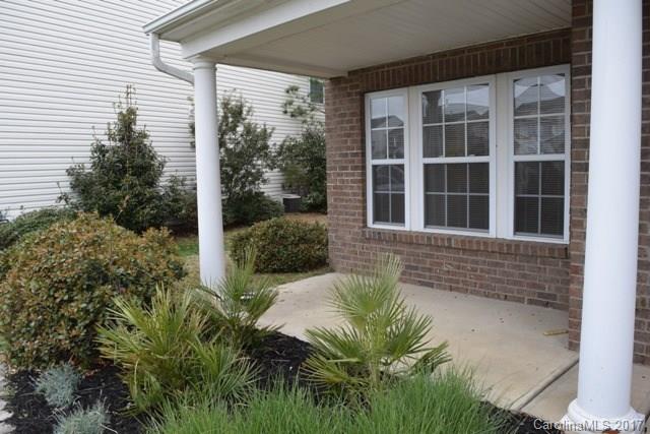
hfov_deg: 67.4
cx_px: 325
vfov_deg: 48.0
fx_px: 488
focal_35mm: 27
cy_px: 217
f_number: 8
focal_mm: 18
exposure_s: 1/250
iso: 250
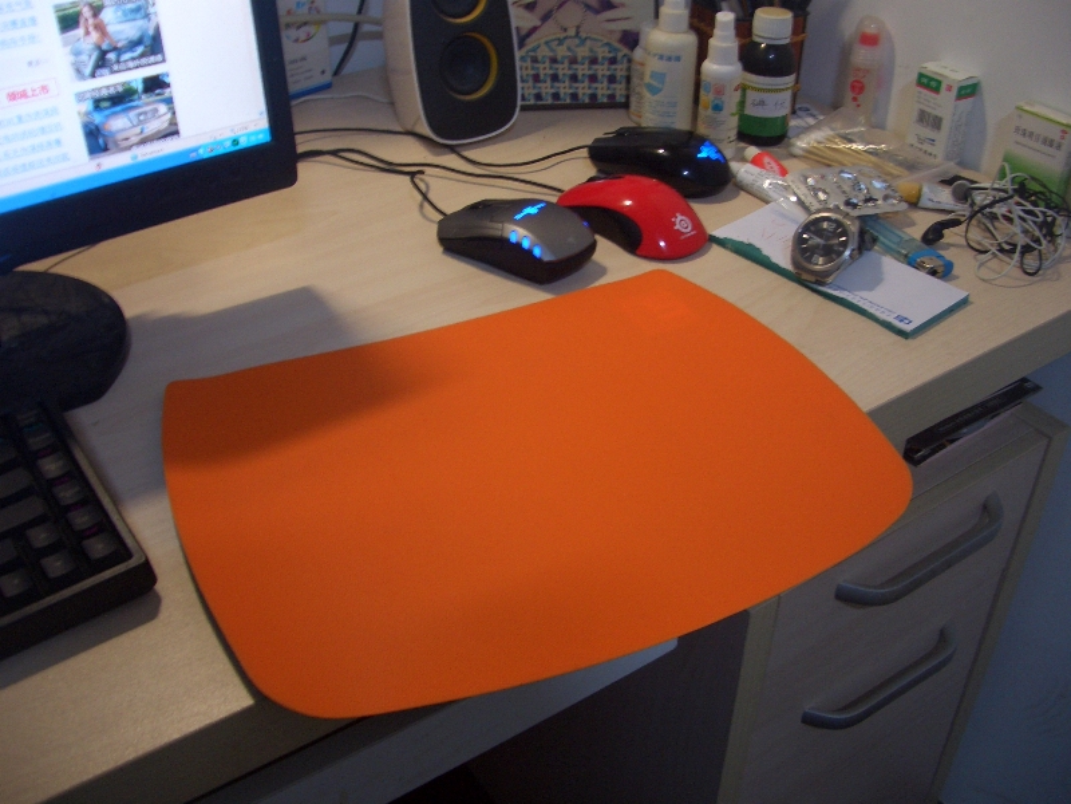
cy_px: 402
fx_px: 1083
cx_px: 536
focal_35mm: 35
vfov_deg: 40.7
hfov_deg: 52.6
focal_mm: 5.8
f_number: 2.6
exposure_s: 1/8
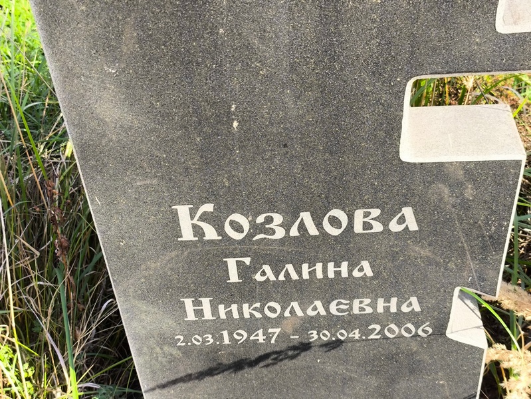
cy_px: 200
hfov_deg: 38.2
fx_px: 767
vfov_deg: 29.1
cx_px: 266
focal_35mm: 50
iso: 50
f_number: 1.7
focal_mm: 4.71
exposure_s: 1/211
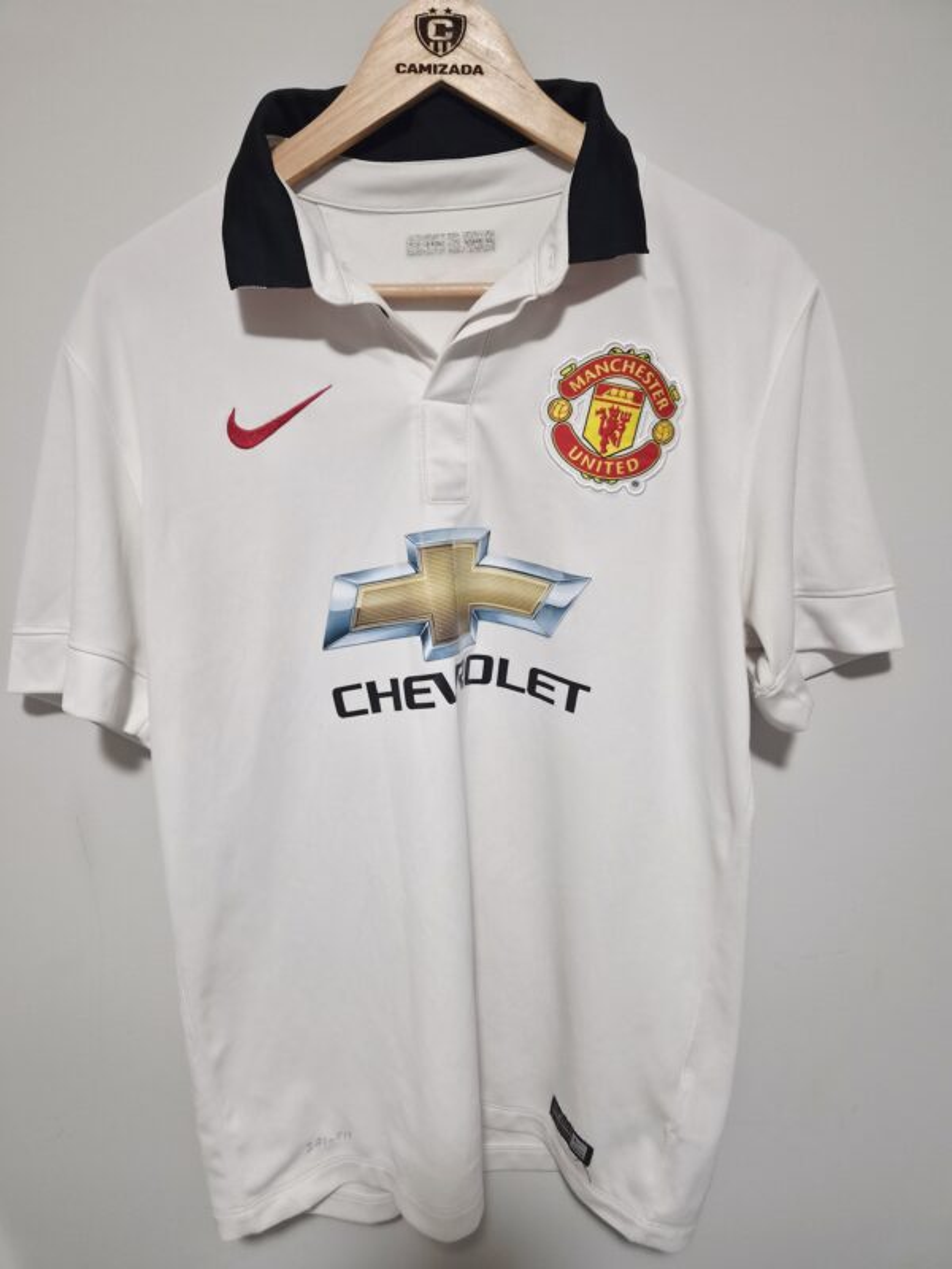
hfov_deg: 58.9
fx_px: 843
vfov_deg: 73.9
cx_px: 476
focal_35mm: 23
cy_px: 634
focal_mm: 5.4
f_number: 1.8
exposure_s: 1/120
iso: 400
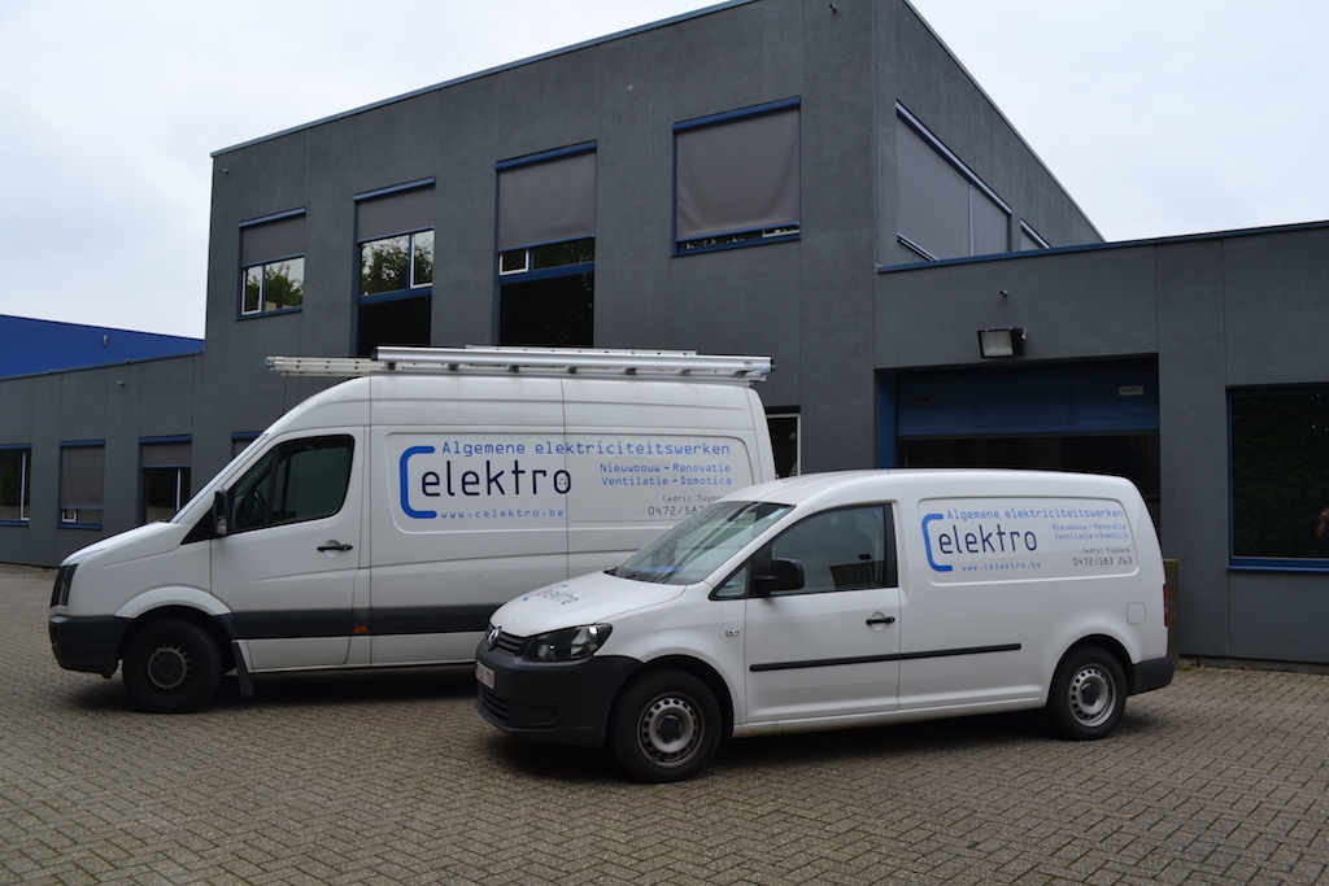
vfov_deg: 47.9
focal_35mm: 27
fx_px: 997
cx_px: 664
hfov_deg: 67.4
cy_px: 443
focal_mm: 18
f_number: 7.1
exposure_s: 1/200
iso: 100
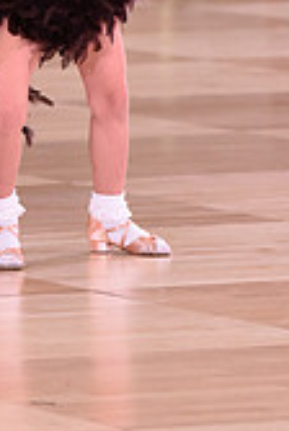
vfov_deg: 3.0
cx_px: -71
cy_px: -103
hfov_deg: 2.0
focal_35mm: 694
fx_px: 8322
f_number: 5
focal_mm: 200
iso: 1600
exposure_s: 1/250
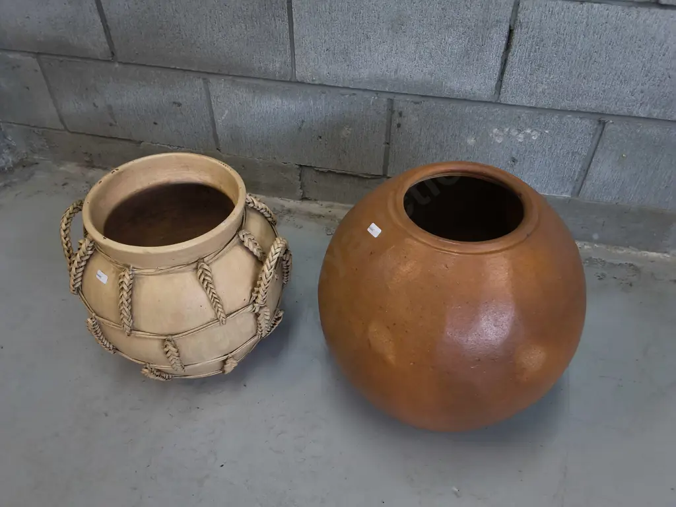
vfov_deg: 51.4
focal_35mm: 27
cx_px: 338
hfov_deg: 65.3
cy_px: 254
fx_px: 527
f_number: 2
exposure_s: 1/100
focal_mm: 2.87
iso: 100
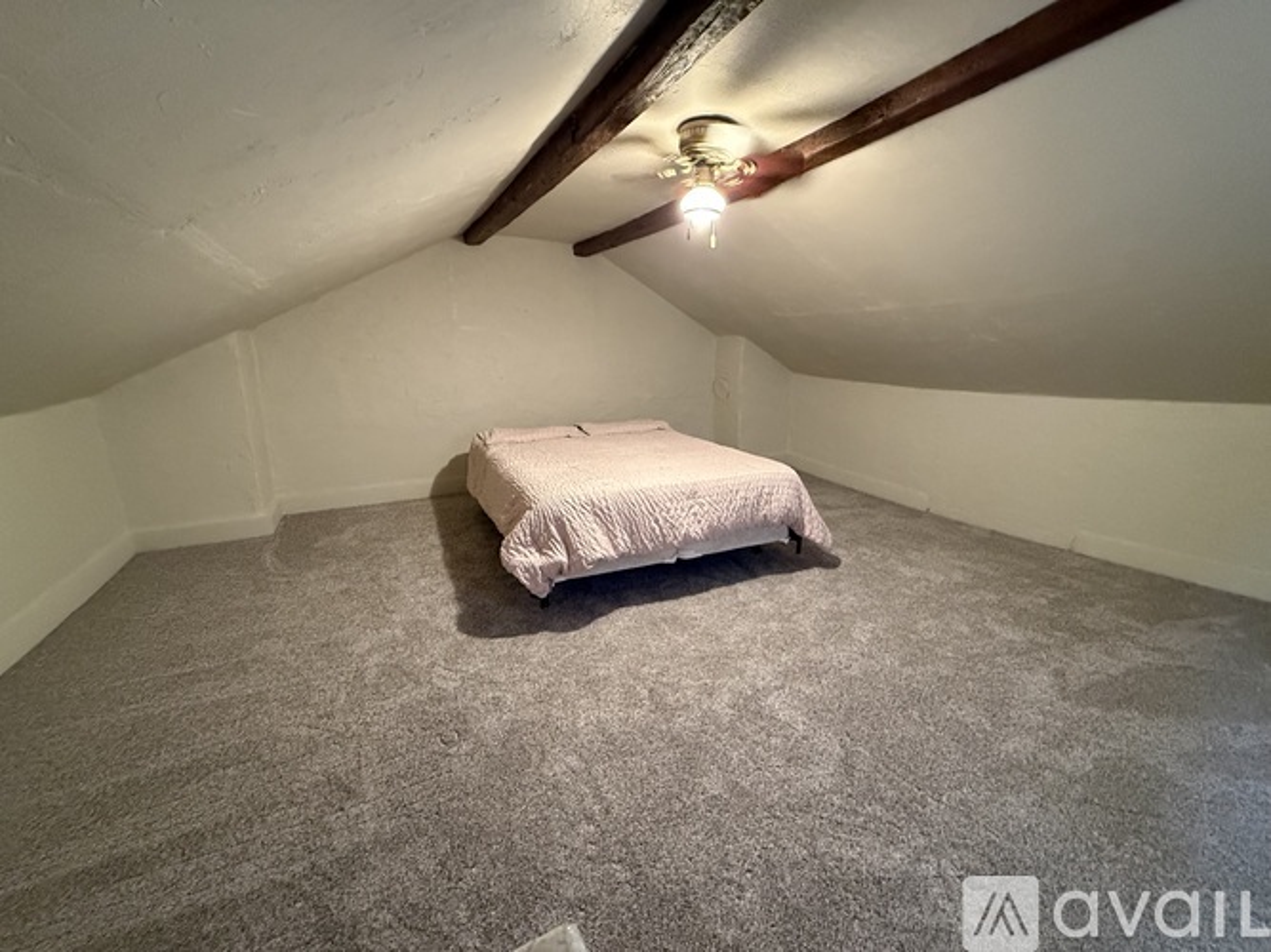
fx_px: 514
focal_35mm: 14
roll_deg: +0.1
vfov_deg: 85.7
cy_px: 476
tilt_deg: -13.0
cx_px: 636
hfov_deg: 102.1
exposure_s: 1/60
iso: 800
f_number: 2.2
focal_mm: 2.22
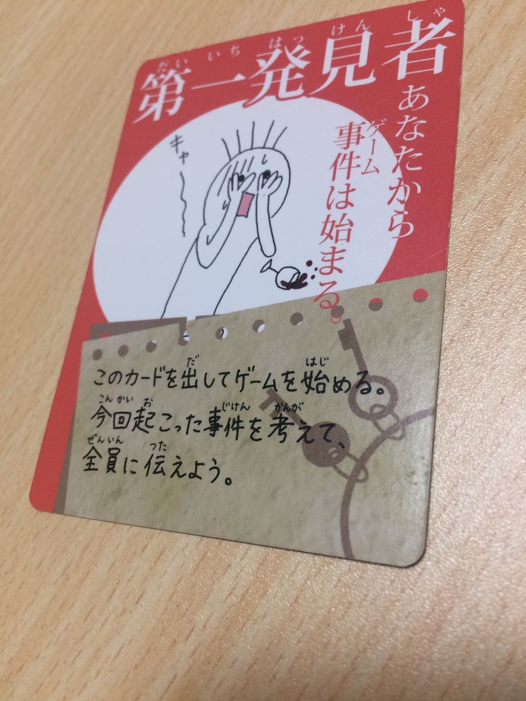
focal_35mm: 29
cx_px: 263
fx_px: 588
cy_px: 350
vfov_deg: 61.7
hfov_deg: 48.2
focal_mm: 4.15
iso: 50
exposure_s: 1/30
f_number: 2.2
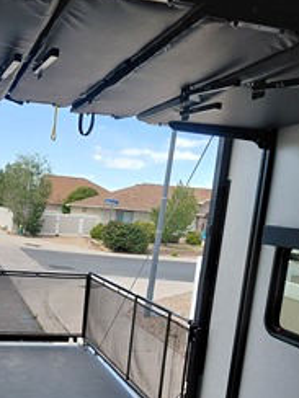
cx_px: 59
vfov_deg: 44.5
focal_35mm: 41
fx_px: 472
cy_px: 290
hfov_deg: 34.1
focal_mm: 4.69
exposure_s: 1/816
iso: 50
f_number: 1.8
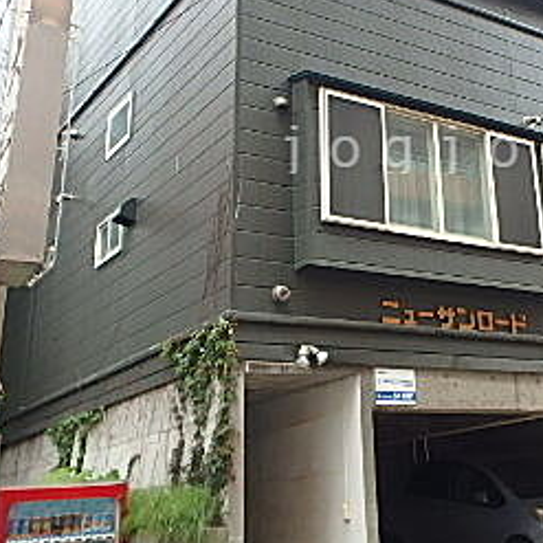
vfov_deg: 34.7
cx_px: 431
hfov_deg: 34.3
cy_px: 147
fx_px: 852
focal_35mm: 48
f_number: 3.5
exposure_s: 1/125
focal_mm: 3.7
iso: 125
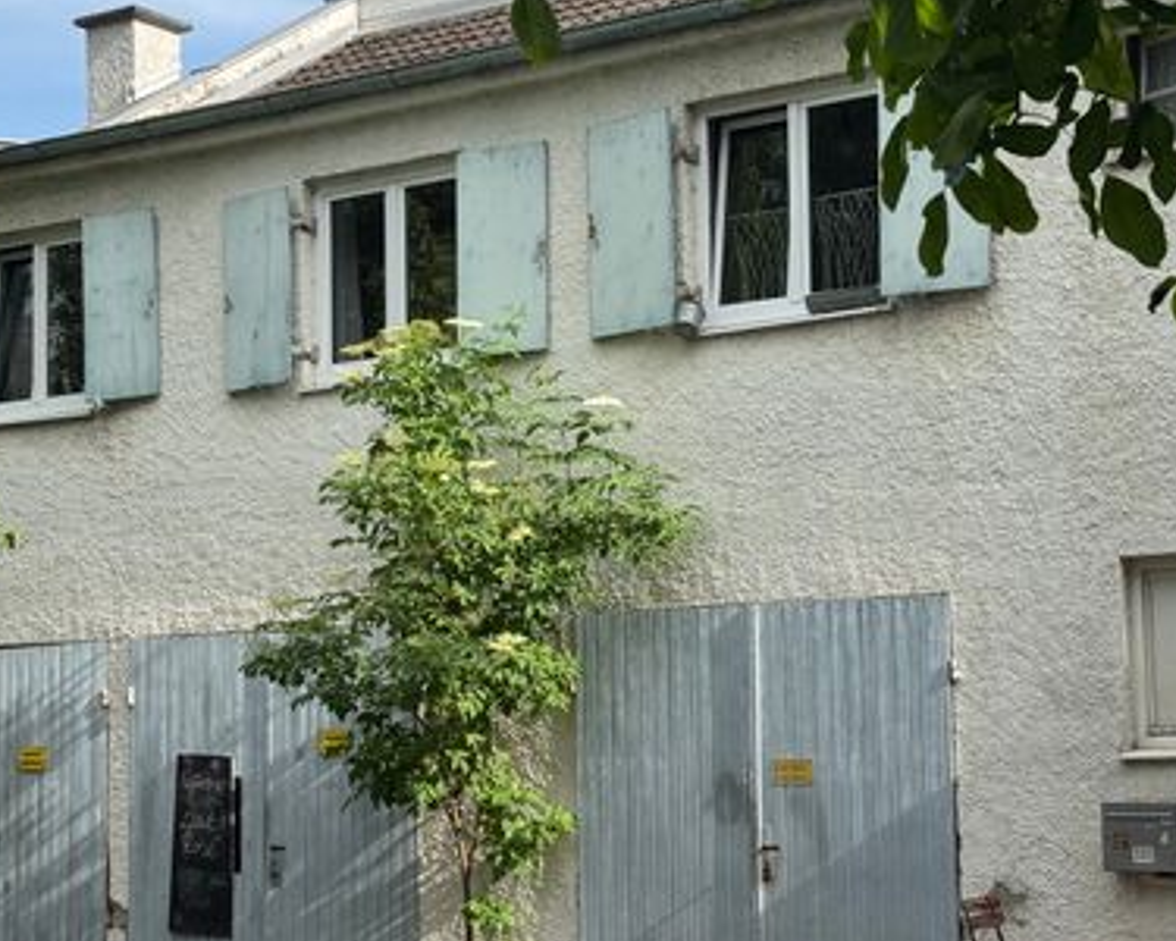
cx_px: 549
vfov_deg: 20.4
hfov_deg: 25.4
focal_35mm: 75
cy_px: 492
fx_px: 2610
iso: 64
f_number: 1.78
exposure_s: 1/1984
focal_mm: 6.76
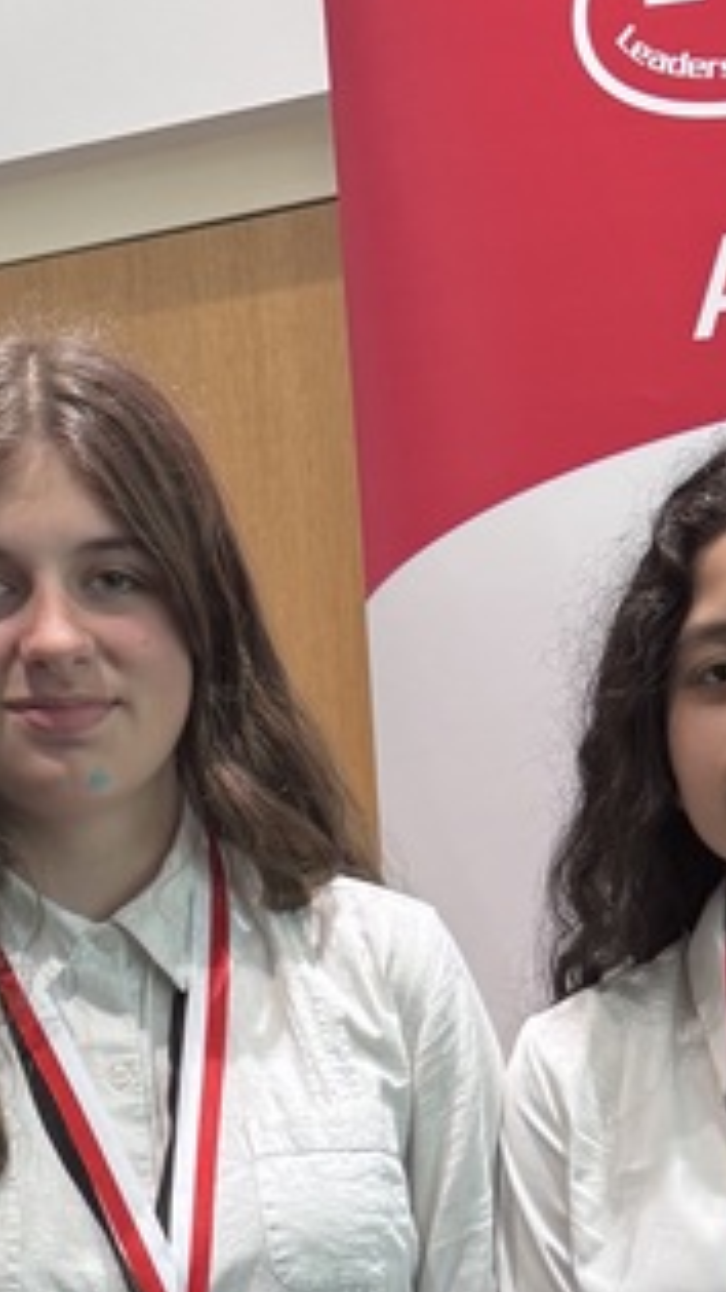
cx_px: 451
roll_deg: +2.9
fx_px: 2911
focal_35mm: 85
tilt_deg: -13.8
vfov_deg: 22.7
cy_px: 1620
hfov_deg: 14.2
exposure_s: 1/60
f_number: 1.78
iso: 125
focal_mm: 6.76
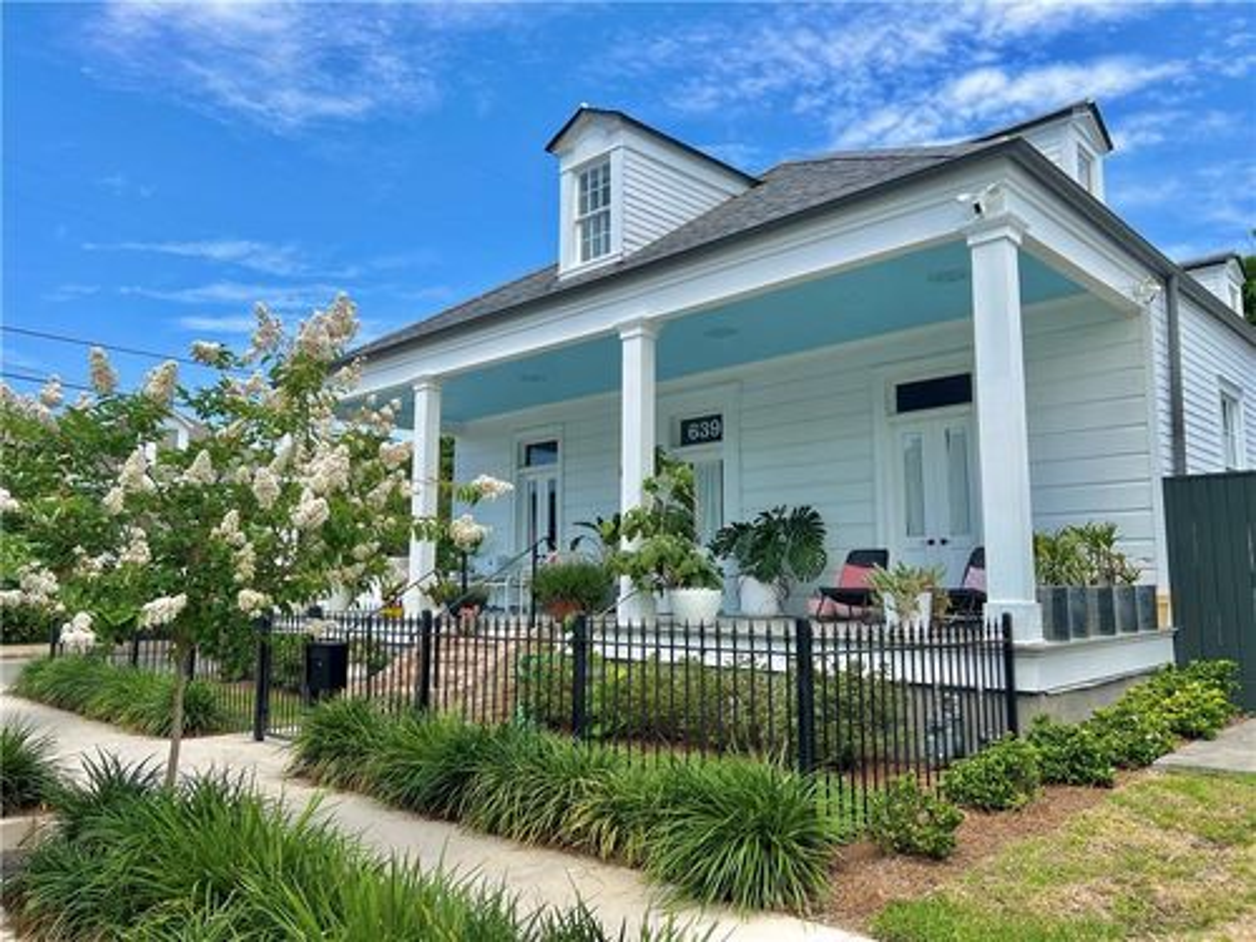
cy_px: 471
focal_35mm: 26
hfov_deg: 67.3
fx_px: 943
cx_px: 628
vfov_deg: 53.1
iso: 50
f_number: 1.5
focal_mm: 5.7
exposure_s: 1/2915
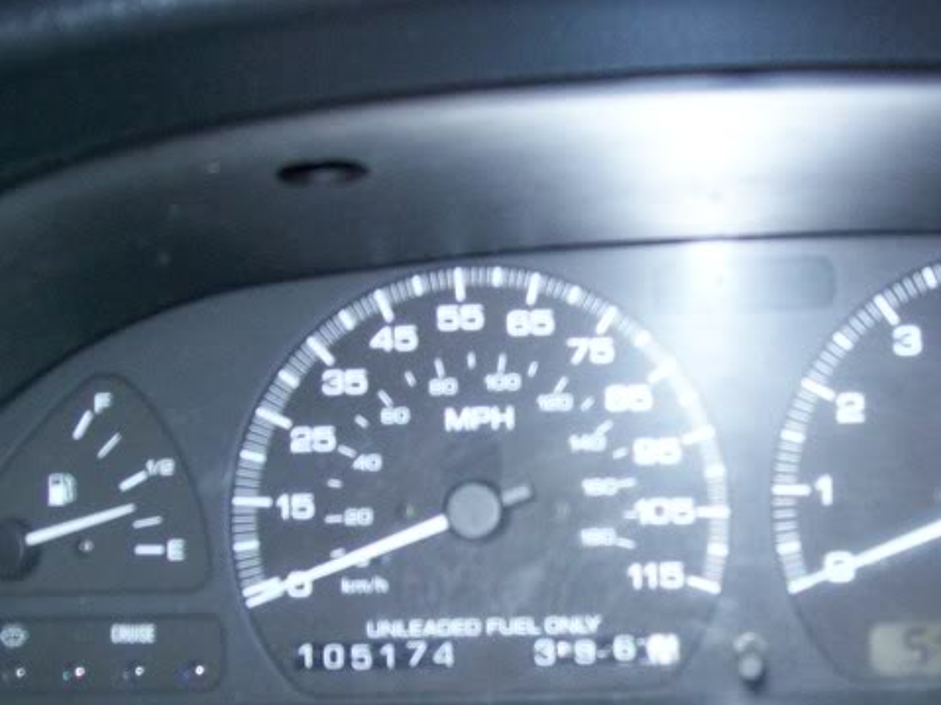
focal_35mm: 60
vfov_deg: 24.2
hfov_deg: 31.5
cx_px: 722
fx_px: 1631
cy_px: 525
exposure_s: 1/64
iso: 200
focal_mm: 6
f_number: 2.7
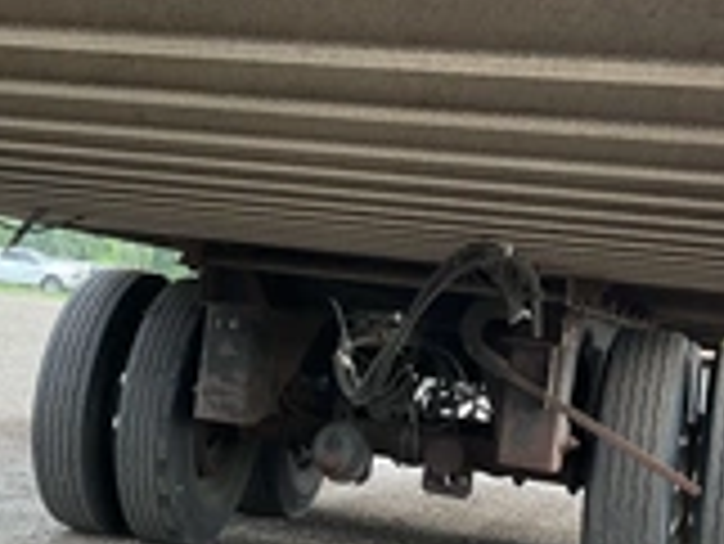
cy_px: 238
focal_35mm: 72
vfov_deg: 20.5
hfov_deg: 26.9
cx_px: 243
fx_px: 1507
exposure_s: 1/122
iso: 20
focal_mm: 3
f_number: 1.8
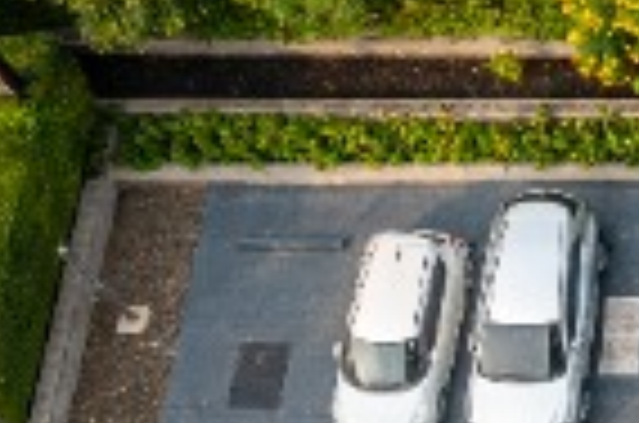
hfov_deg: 14.3
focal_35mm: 131
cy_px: 22
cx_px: 1076
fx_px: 2312
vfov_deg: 10.4
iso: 100
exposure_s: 1/125
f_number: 7.1
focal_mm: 18.5
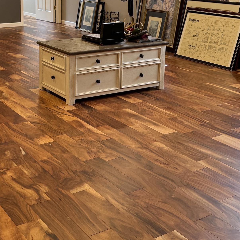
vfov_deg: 30.7
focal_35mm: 54
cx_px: 70
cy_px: 42
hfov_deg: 31.3
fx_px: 424
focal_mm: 6.76
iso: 160
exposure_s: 1/60
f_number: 1.78
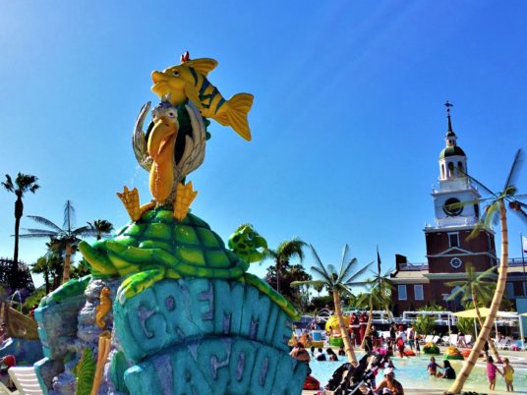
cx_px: 229
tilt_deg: +13.1
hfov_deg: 55.2
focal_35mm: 33
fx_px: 502
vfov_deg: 42.9
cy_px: 207
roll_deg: -3.2
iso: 32
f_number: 2.2
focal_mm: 4.15
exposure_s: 1/1883
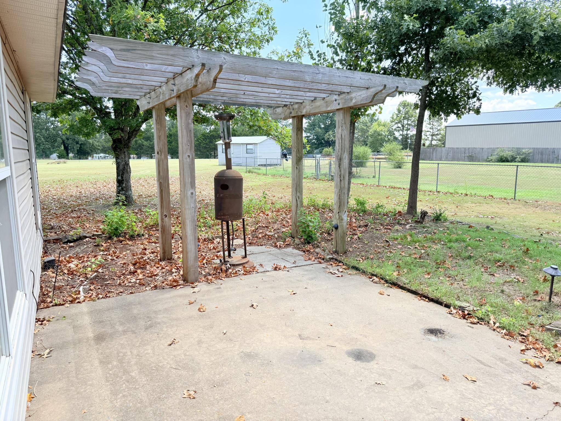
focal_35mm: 24
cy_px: 210
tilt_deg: -8.1
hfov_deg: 71.6
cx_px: 280
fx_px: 389
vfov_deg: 56.8
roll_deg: +0.3
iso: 100
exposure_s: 1/1585
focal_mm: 6.76
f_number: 1.78
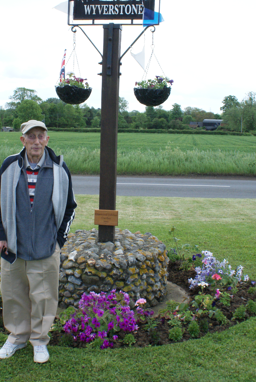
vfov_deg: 44.4
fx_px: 468
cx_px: 75
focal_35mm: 44
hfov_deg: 30.2
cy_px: 171
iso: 800
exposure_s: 1/400
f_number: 10
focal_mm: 20
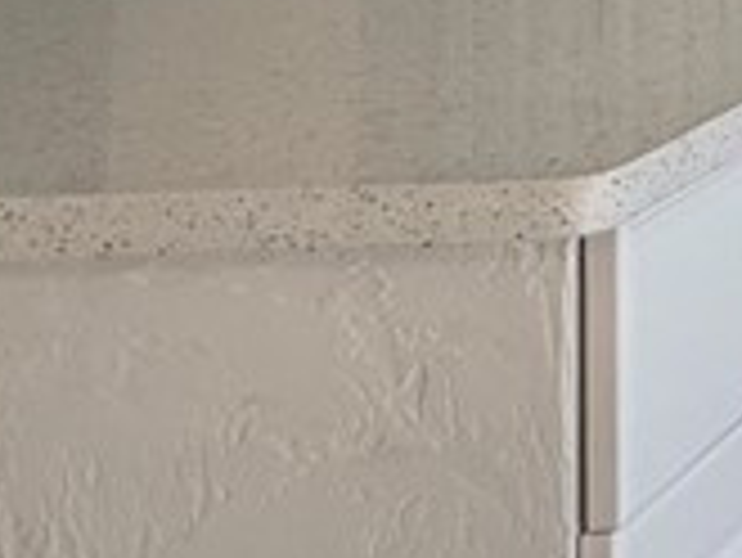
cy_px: -351
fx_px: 1866
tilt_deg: +0.0
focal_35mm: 87
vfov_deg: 15.3
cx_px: 1803
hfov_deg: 14.4
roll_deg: -0.6
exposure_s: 1/120
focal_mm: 2.22
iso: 100
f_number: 2.2
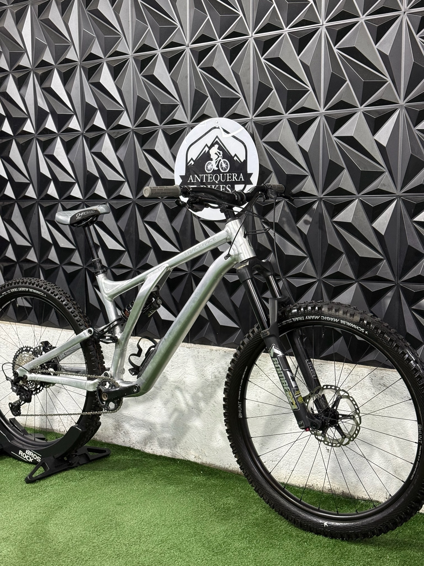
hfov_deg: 30.3
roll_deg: -0.2
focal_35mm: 48
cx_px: 212
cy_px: 283
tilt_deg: -5.1
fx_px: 784
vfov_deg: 39.7
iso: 200
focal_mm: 6.76
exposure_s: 1/60
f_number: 1.78
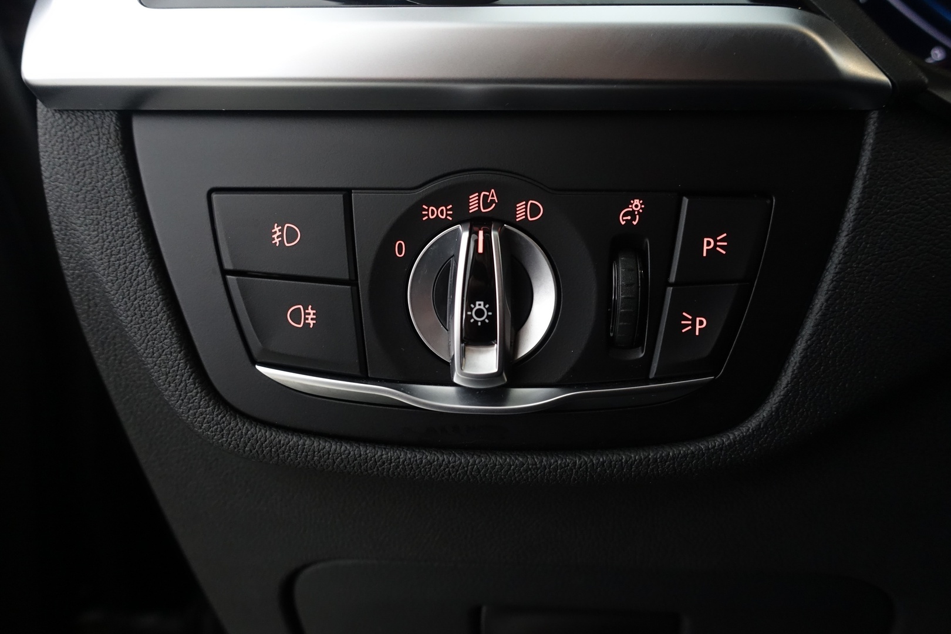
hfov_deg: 73.7
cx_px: 476
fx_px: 634
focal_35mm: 24
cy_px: 317
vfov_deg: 53.1
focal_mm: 8.8
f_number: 2.5
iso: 1000
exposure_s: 1/30
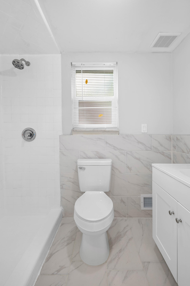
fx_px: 127
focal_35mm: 16
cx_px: 95
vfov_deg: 96.7
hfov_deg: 73.7
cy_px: 143
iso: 400
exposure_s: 1/4
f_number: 7.1
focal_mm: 16
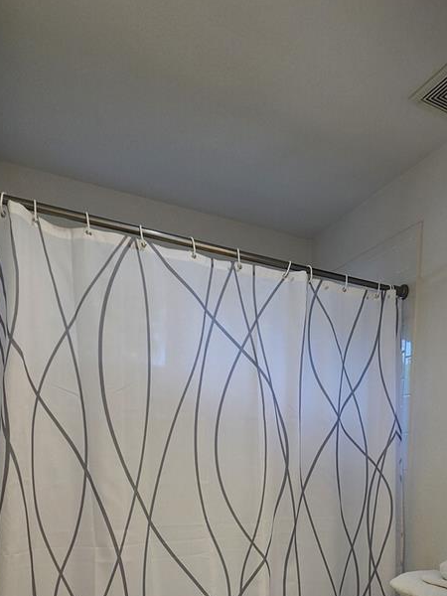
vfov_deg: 60.8
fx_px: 448
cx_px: 307
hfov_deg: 51.8
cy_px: 492
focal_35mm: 26
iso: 50
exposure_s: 1/60
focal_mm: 2.2
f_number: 2.2
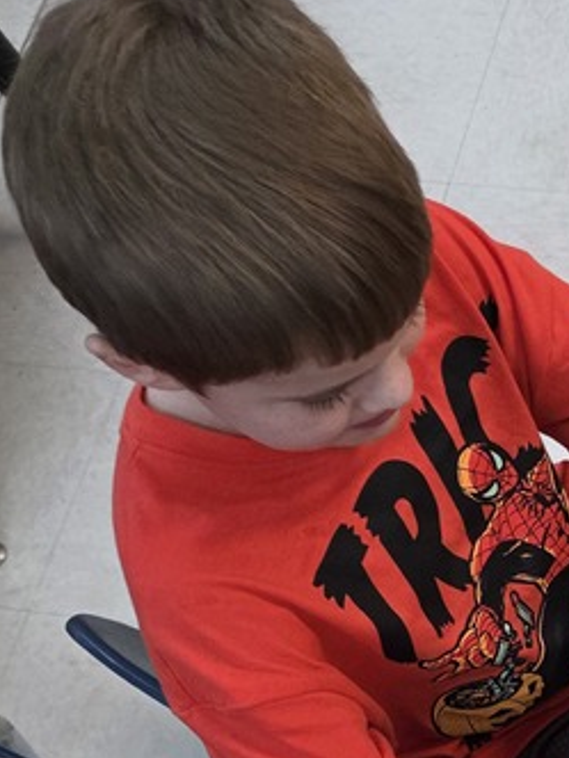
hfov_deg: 18.9
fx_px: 1556
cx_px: 784
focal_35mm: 71
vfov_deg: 25.9
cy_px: 767
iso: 250
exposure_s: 1/120
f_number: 1.7
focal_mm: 6.3
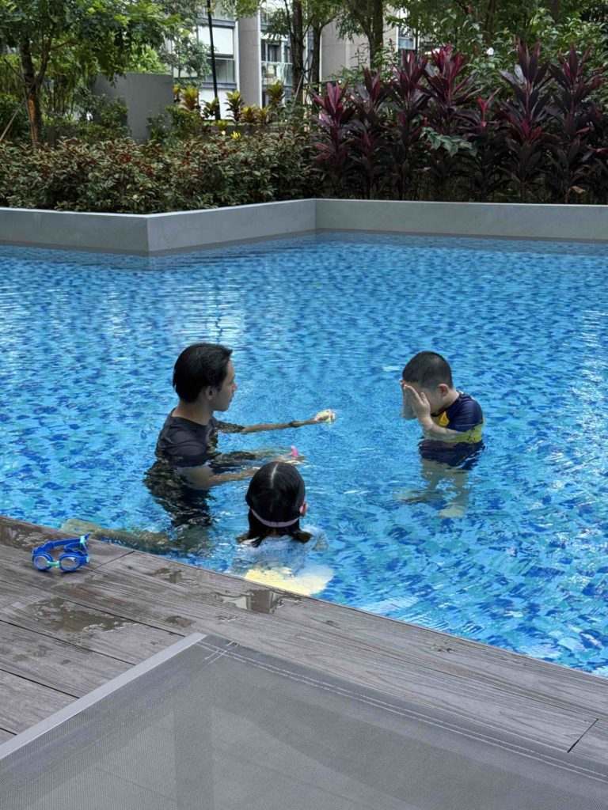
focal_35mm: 48
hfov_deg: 30.3
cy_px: 405
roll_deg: +0.1
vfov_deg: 39.7
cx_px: 304
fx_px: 1124
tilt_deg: -13.3
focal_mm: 6.76
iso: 100
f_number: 1.78
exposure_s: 1/60
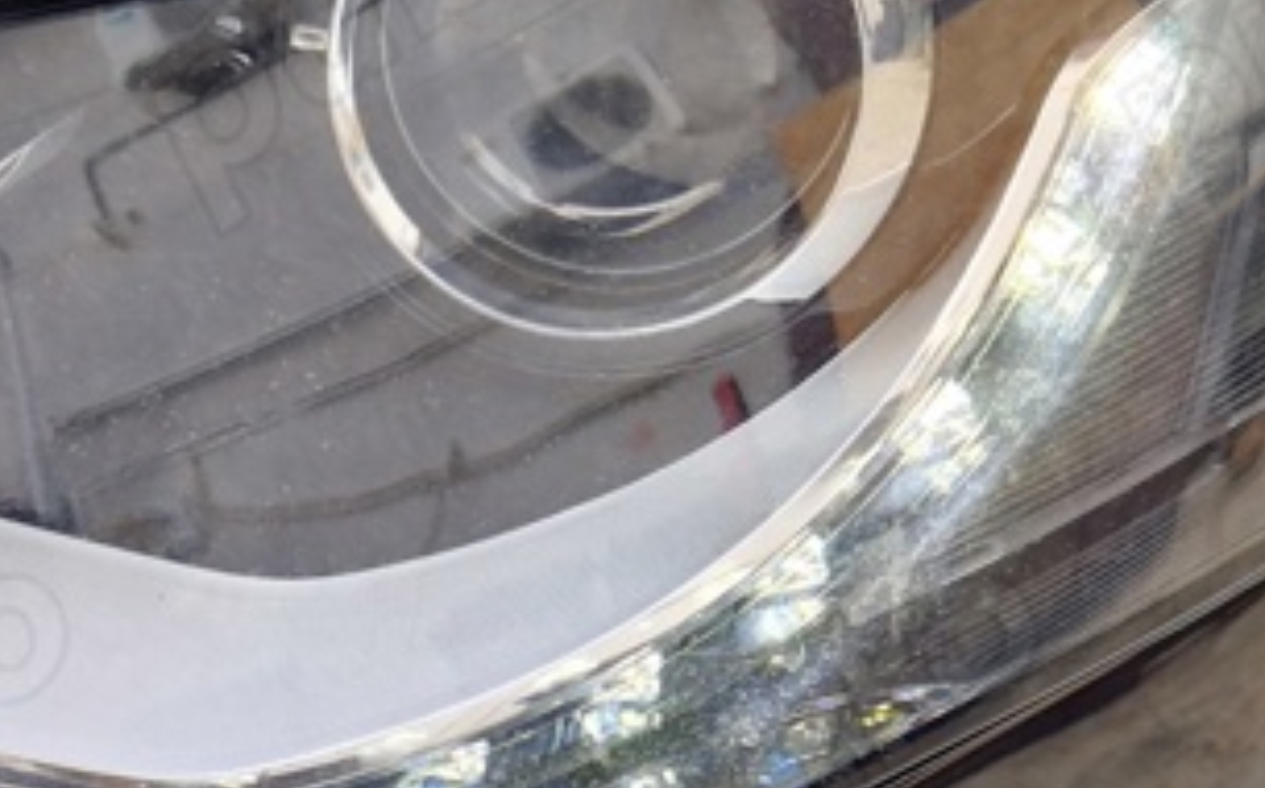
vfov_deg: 15.6
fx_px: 2755
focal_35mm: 80
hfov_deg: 25.0
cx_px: 104
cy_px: 979
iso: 50
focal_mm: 5.4
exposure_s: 1/180
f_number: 1.8
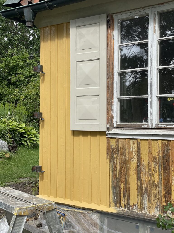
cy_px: 116
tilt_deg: +2.9
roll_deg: +0.1
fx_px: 349
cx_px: 87
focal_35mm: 52
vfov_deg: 36.8
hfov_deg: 28.0
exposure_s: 1/432
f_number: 2
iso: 25
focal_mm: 6
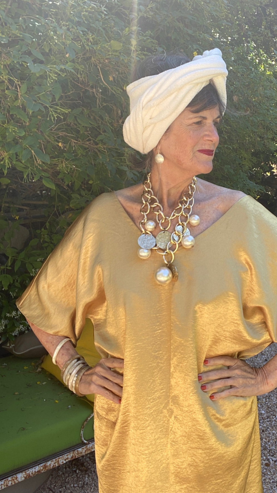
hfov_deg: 30.6
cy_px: 210
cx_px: 214
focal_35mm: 38
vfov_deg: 52.6
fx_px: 496
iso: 25
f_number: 2.2
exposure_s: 1/122
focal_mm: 2.71
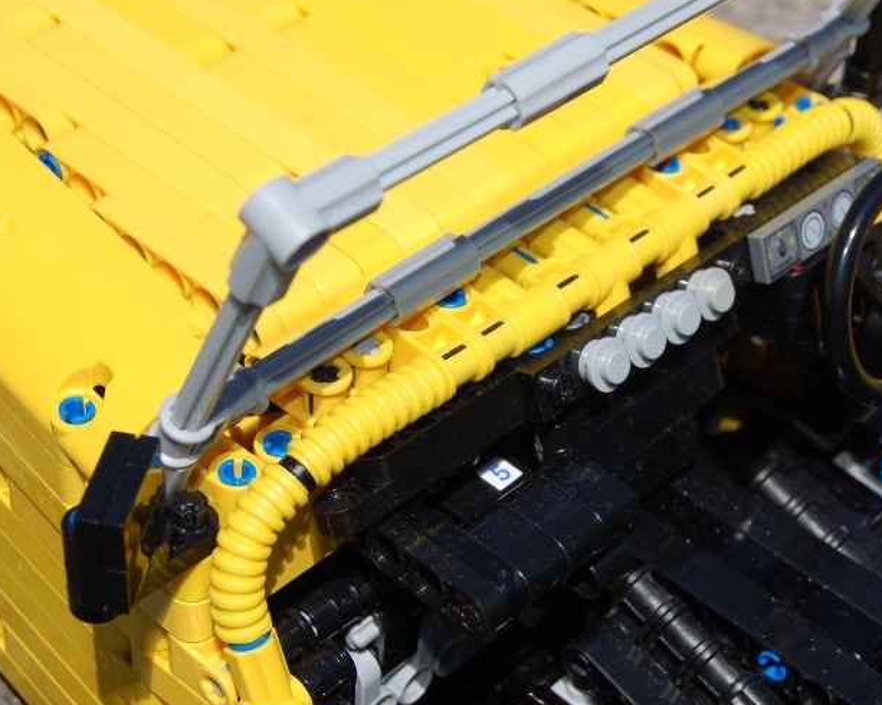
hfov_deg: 21.9
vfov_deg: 17.6
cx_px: 594
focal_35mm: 87
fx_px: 2270
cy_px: 391
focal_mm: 42
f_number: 10
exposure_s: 1/500
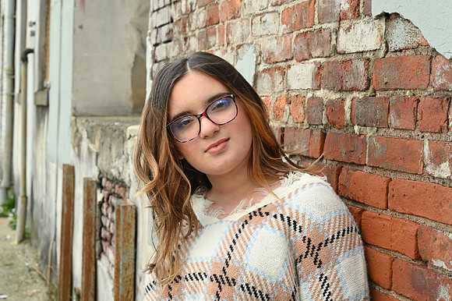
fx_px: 878
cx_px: 226
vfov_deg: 19.4
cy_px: 150
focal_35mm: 70
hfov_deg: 28.9
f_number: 11
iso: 1000
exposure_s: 1/100
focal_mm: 70
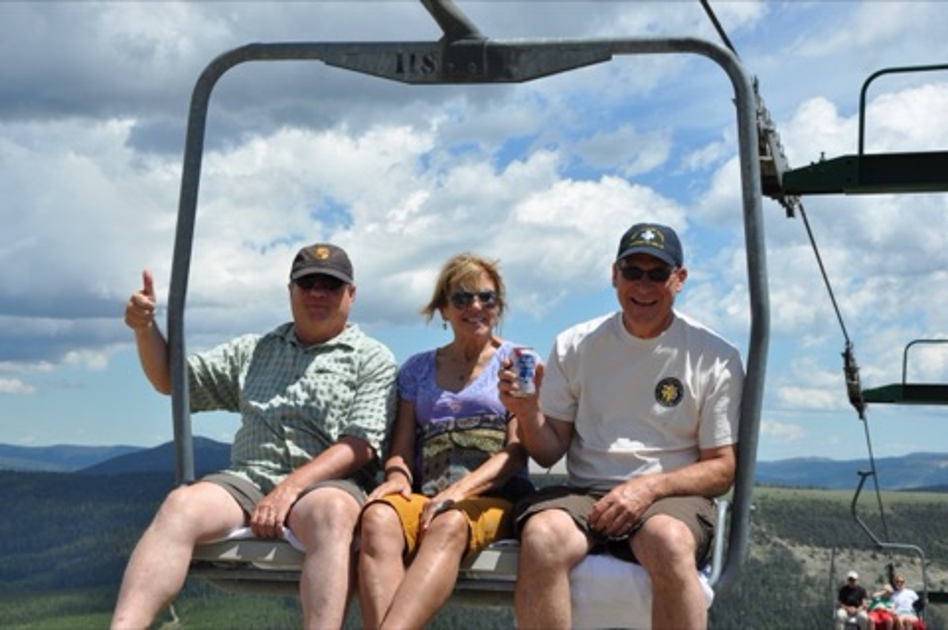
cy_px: 315
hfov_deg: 28.1
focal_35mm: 72
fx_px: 1894
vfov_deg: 18.9
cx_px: 474
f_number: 11
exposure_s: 1/500
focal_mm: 48
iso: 200
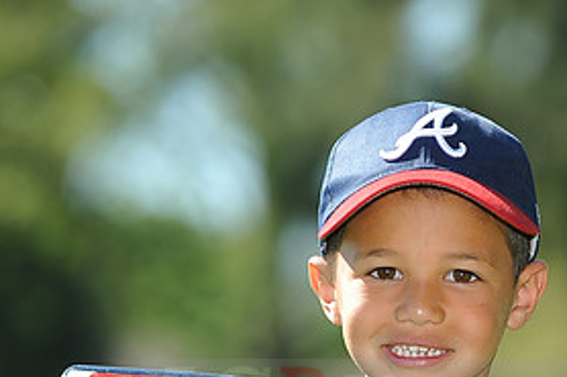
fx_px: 6579
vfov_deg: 3.3
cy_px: 385
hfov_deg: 4.9
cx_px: 483
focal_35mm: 418
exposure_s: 1/640
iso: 200
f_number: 4.5
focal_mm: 200
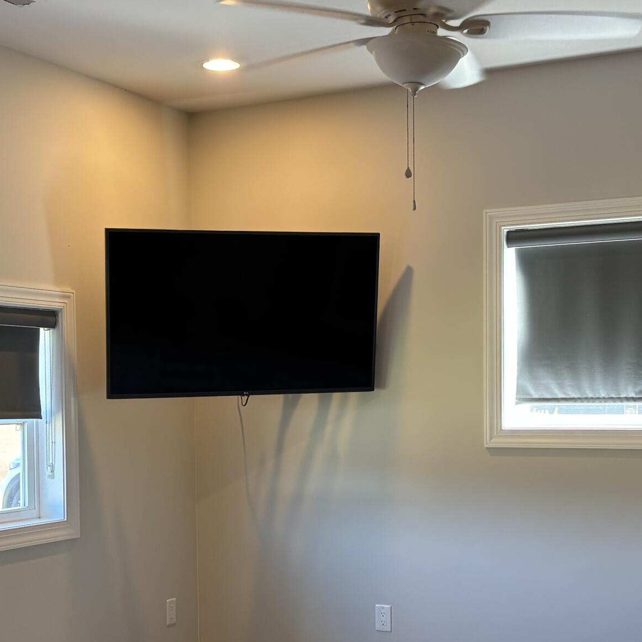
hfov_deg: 29.1
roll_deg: +0.7
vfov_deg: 28.8
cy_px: 437
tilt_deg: -2.3
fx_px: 1238
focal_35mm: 59
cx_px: 289
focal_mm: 5.96
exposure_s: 1/60
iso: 100
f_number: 1.6
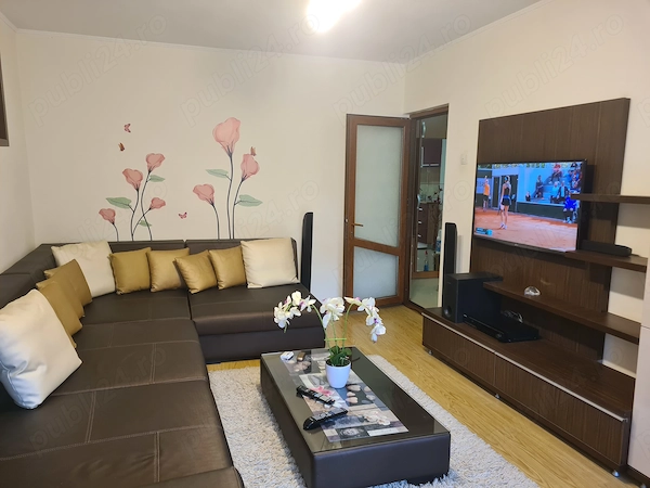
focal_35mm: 26
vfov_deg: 53.1
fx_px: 488
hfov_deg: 67.3
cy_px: 244
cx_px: 325
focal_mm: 5.4
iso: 250
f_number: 1.8
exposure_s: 1/50
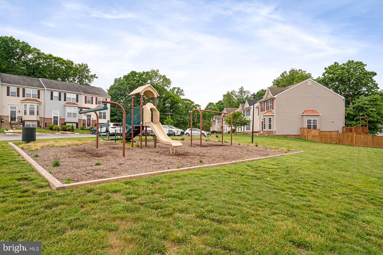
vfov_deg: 64.6
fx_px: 202
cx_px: 192
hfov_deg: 86.9
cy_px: 128
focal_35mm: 19
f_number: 9
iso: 400
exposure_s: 1/200
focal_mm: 19
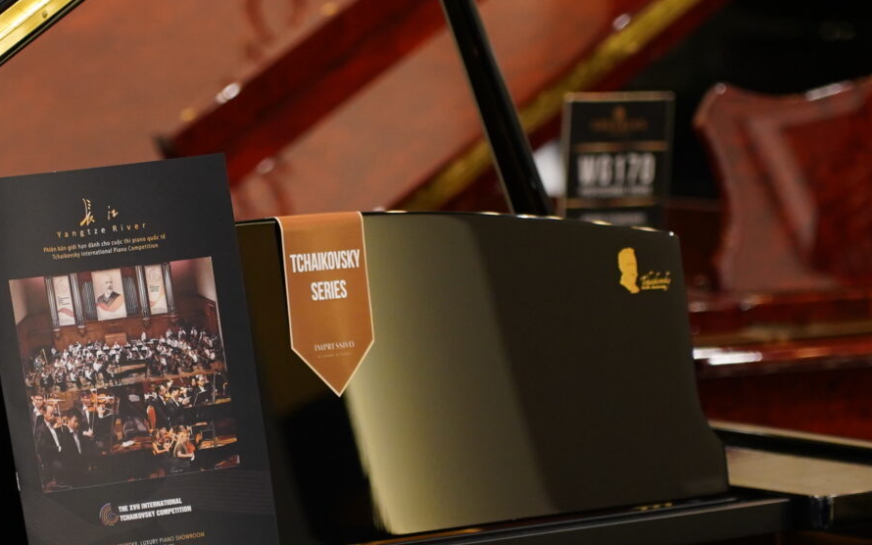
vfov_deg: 6.0
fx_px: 5228
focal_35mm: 220
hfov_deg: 9.5
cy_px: 331
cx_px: 136
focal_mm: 75
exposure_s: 1/160
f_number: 2.8
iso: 1600
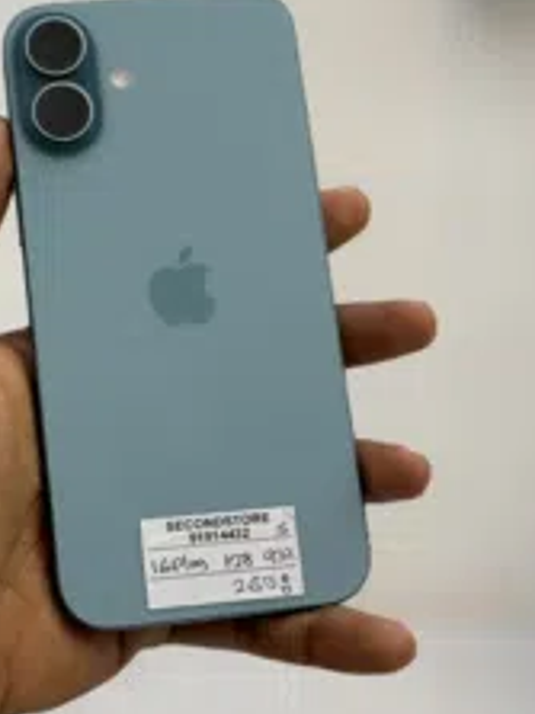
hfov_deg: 17.1
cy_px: 221
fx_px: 1774
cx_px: 135
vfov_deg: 22.6
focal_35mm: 86
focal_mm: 6.76
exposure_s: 1/338
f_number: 1.78
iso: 64
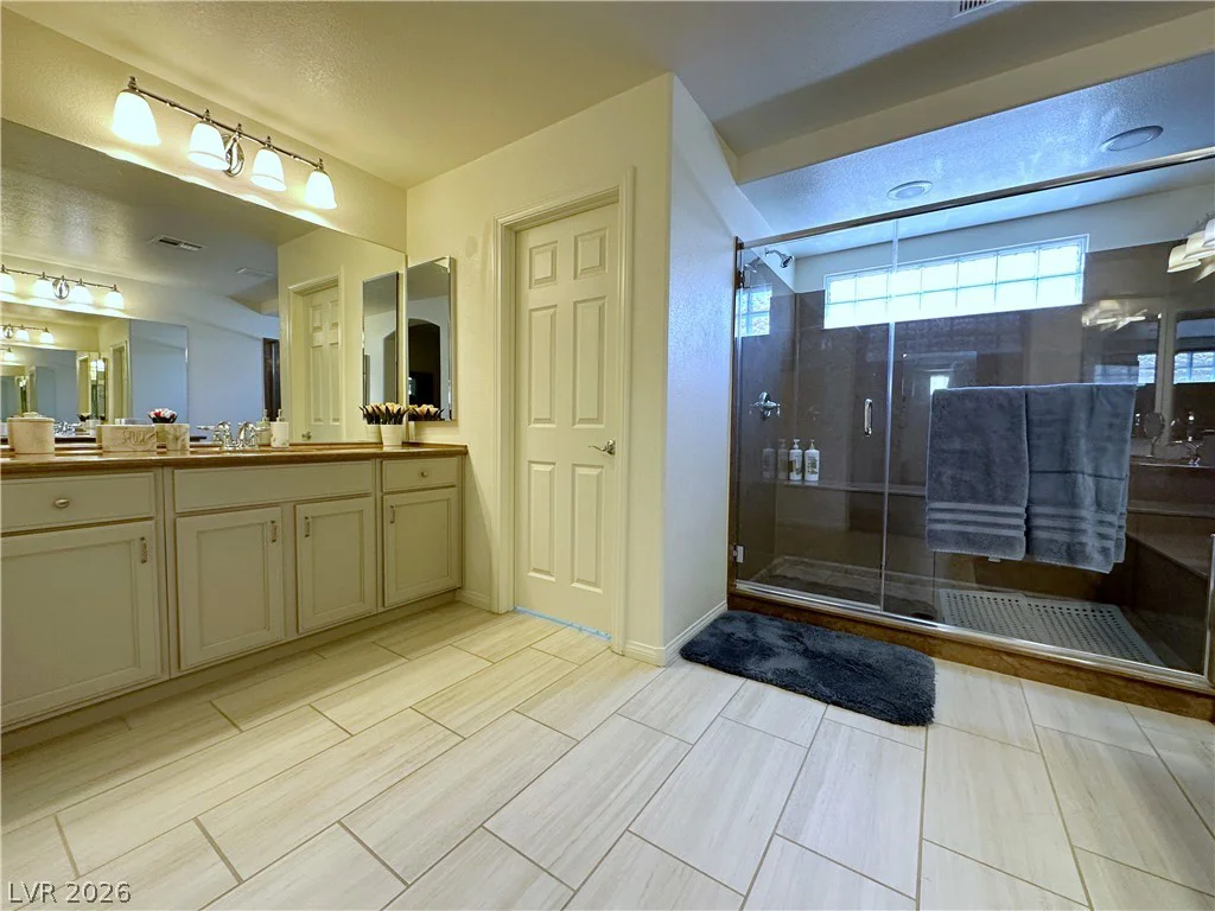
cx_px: 608
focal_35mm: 14
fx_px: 491
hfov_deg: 102.1
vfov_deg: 85.7
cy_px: 456
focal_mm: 2.22
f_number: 2.2
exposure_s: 1/120
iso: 160
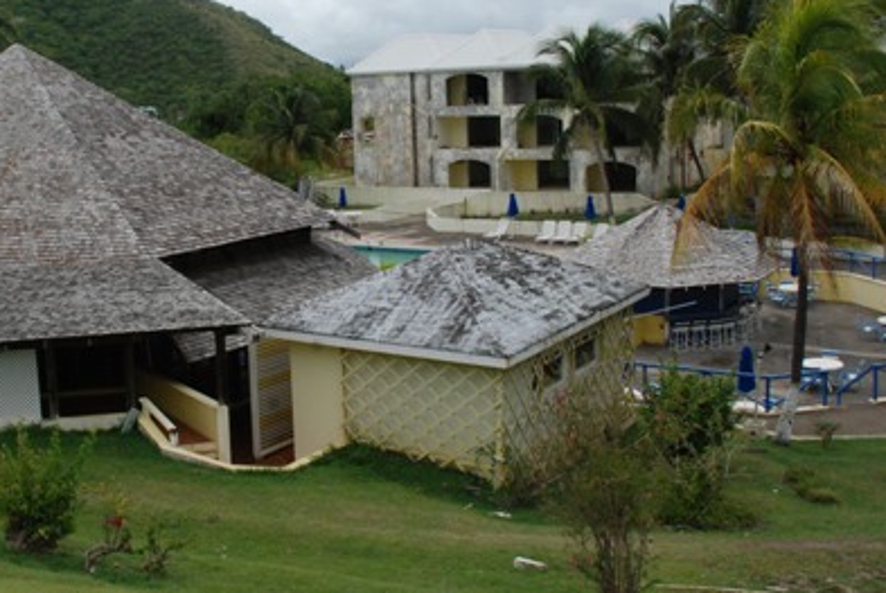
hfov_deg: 43.8
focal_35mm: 44
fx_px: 1084
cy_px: 244
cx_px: 295
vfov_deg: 30.5
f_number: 11
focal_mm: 18
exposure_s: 1/500
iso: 500
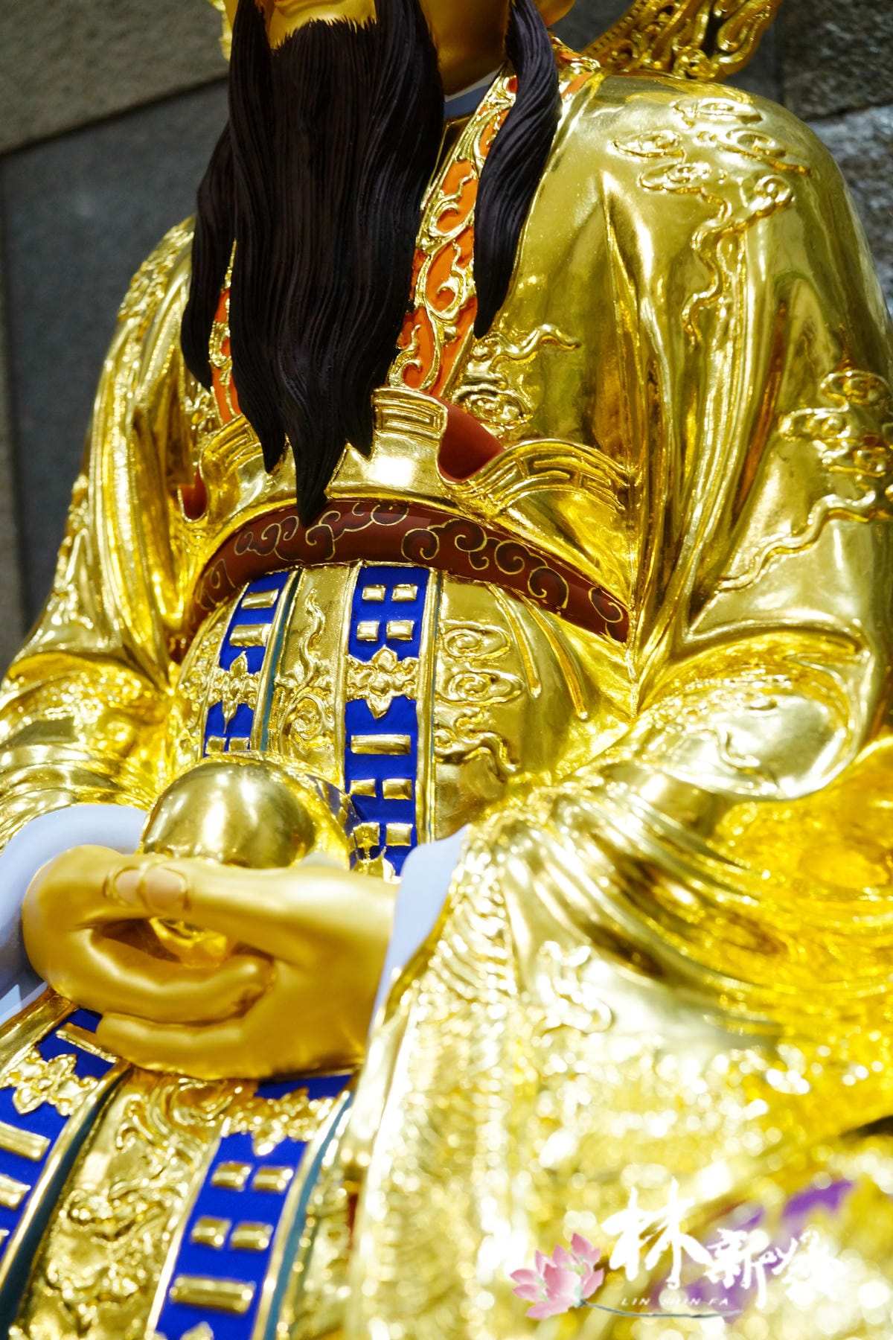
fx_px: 1302
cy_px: 670
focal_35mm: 35
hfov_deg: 37.9
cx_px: 446
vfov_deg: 54.4
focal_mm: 35
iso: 1250
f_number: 5.6
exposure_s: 1/125
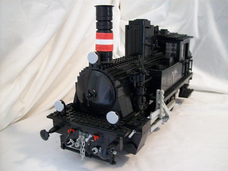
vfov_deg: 39.6
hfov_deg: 51.4
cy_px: 86
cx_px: 114
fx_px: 237
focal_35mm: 36
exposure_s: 1/8
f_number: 2.7
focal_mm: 6
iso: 174
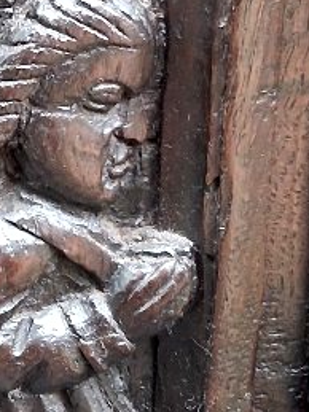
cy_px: -30
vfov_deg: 15.4
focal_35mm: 125
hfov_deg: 11.3
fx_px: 1489
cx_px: -161
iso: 320
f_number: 1.8
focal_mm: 4
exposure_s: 1/100
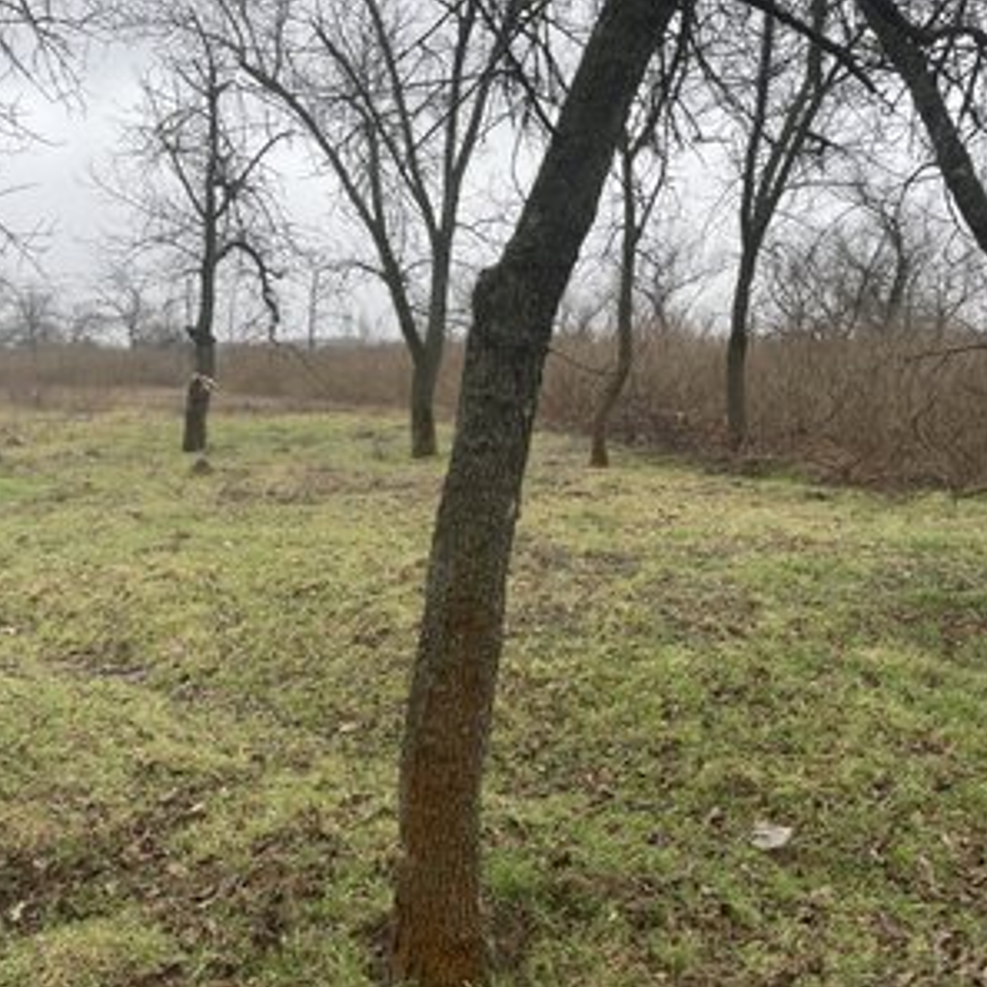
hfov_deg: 52.5
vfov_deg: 52.5
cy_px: 495
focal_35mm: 31
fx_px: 1000
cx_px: 489
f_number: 1.6
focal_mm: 4.2
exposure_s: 1/121
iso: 40
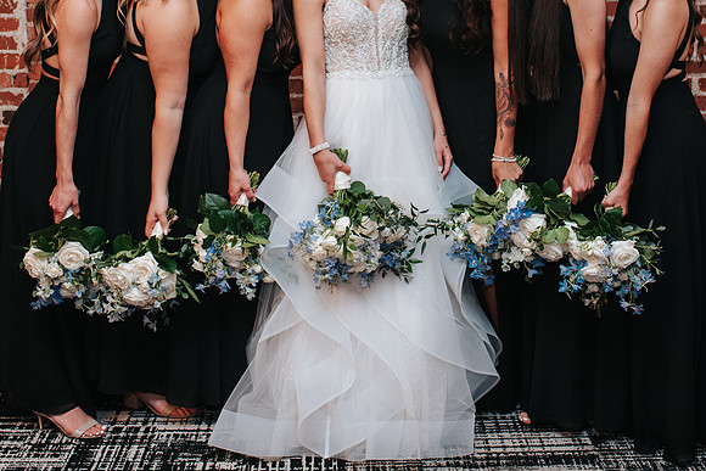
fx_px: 1194
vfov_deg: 21.9
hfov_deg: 32.9
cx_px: 369
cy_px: 65
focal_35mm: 61
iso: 800
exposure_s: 1/125
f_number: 2.8
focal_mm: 35
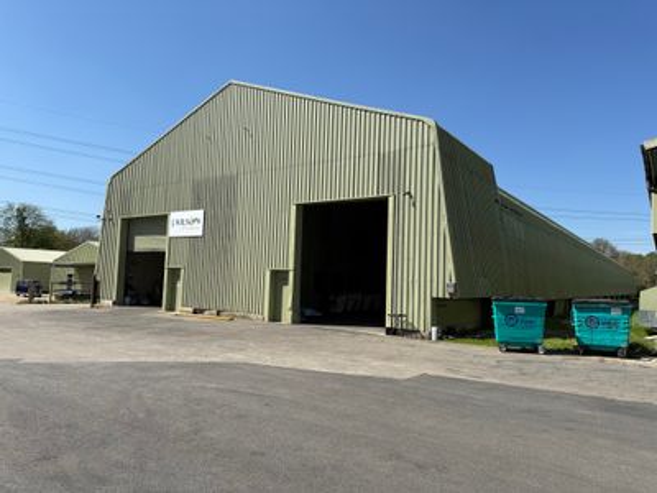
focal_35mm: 24
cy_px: 246
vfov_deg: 56.8
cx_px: 328
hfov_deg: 71.6
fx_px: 456
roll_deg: -2.2
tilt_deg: +5.1
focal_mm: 6.76
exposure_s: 1/4673
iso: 80
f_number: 1.78
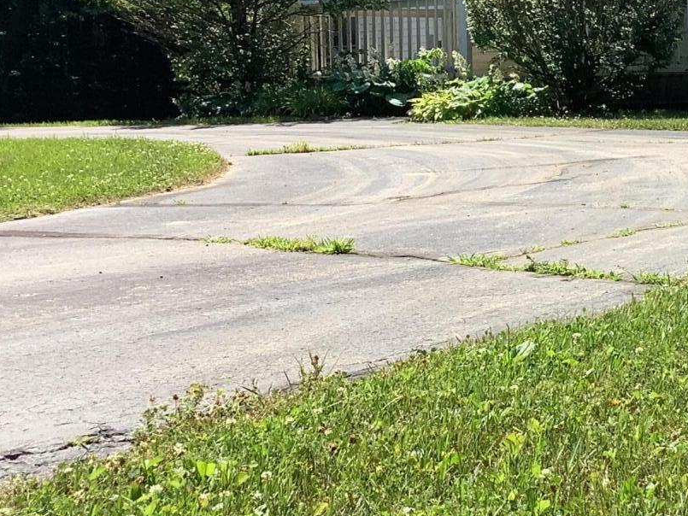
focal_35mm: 77
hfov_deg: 24.2
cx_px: 689
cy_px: 170
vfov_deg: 19.1
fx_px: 1531
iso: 25
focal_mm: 3.3
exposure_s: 1/708
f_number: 2.4
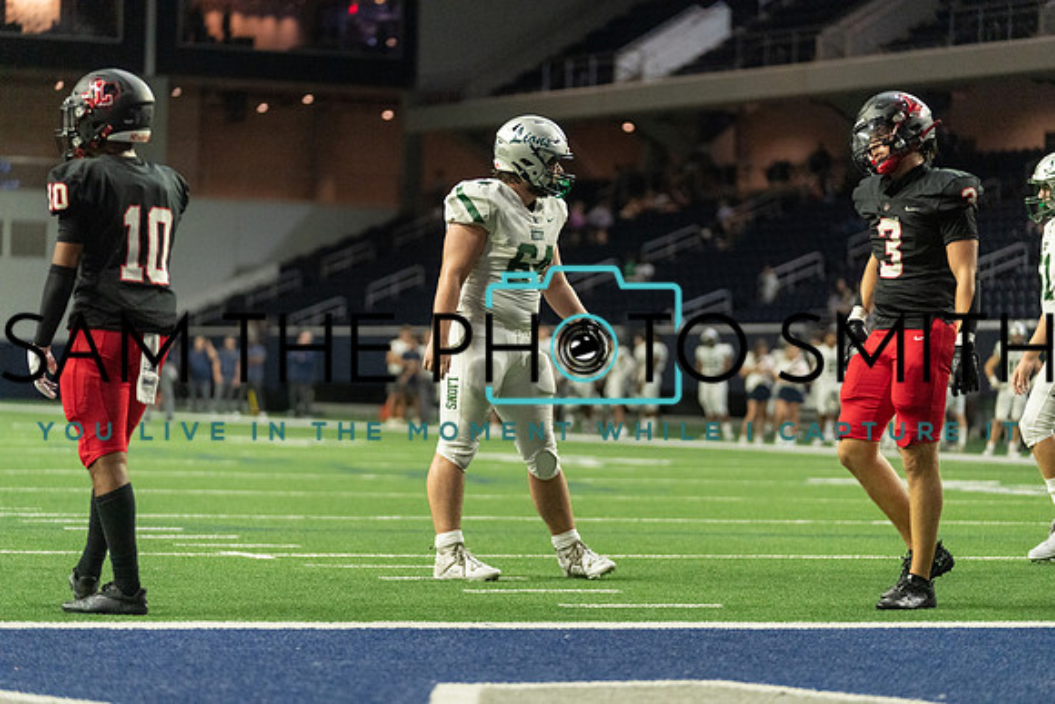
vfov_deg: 10.6
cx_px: 528
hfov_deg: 15.8
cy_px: 352
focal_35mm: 130
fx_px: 3810
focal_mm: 130
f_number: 2.8
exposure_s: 1/1000
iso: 4000
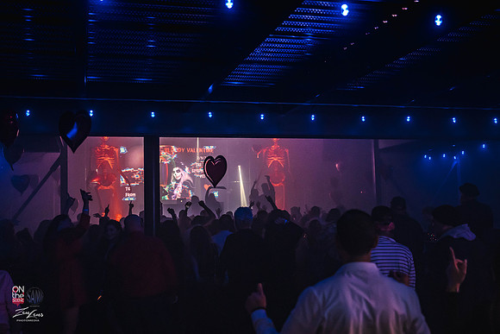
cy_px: 167
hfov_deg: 48.0
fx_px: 562
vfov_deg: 33.1
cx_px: 250
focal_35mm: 40
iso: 8000
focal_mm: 38
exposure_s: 1/250
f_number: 3.2
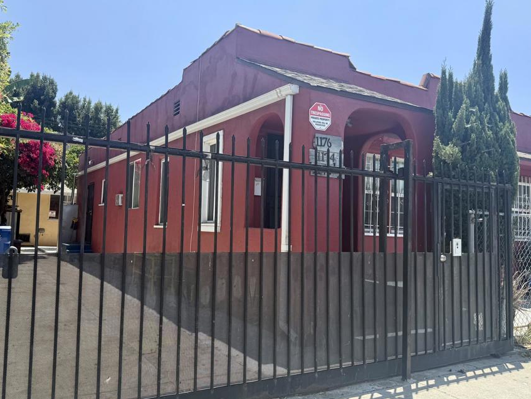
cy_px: 196
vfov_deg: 48.3
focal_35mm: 29
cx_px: 248
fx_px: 445
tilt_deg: +5.6
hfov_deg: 61.6
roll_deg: -2.6
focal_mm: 6.76
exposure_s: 1/2703
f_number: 1.78
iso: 80
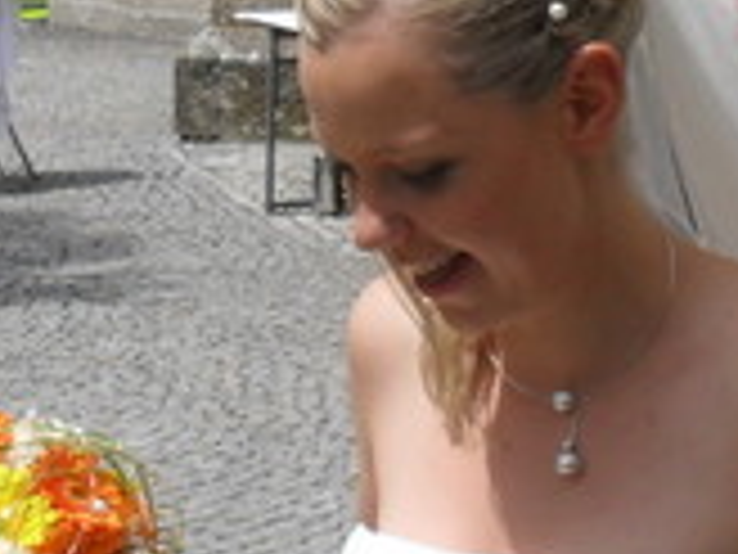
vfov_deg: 10.4
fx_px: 3027
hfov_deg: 13.6
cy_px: 149
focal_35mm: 142
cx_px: 828
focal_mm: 6.3
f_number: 8.4
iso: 100
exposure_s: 1/350
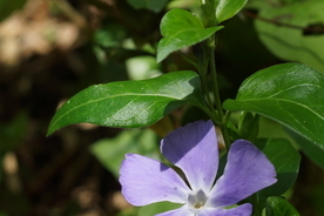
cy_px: 190
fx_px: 1953
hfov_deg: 9.5
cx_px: 134
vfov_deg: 6.3
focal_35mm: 217
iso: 100
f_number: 5
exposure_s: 1/250
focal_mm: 50
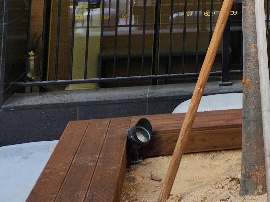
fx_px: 655
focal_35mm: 84
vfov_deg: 16.0
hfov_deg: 20.8
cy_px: -109
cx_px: 368
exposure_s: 1/395
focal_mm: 5.4
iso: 20
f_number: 1.8
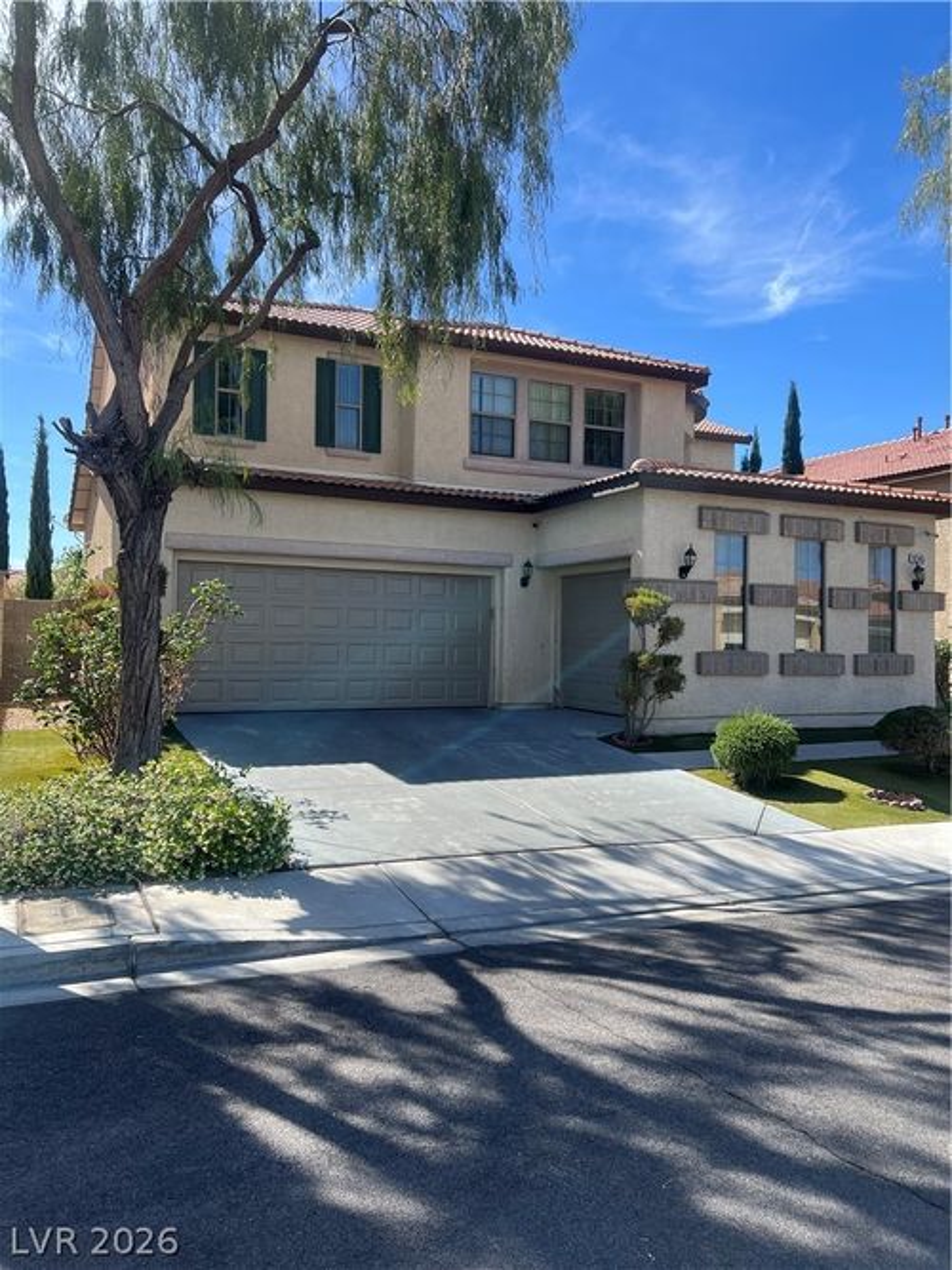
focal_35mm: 26
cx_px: 476
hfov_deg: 53.0
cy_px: 635
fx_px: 954
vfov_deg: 67.3
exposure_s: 1/2252
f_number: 1.5
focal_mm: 5.7
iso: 50
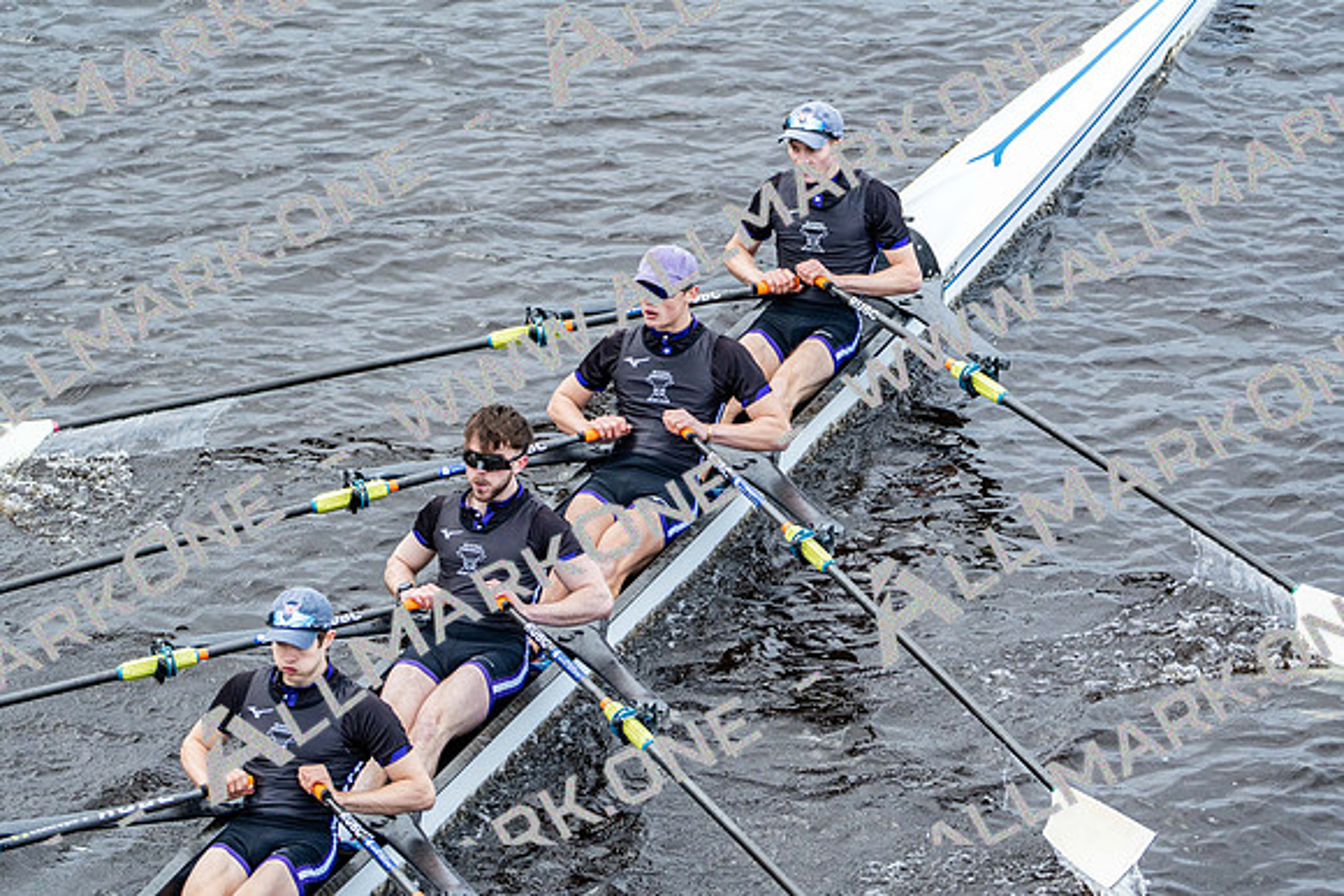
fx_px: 10343
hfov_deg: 7.4
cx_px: 672
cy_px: 448
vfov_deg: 5.0
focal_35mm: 277
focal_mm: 277
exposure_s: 1/1250
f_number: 5.6
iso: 1600
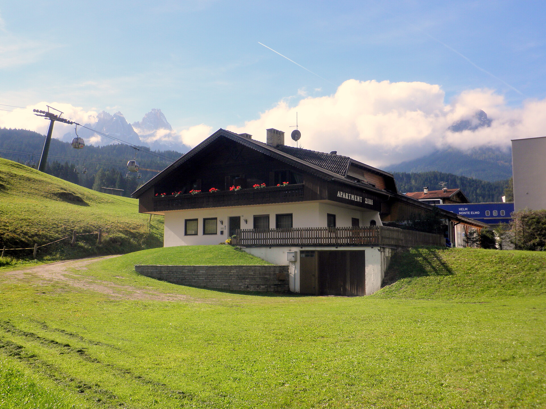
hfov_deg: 51.4
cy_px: 204
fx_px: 568
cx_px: 273
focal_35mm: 36
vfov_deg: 39.7
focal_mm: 6.3
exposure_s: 1/320
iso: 64
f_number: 5.6
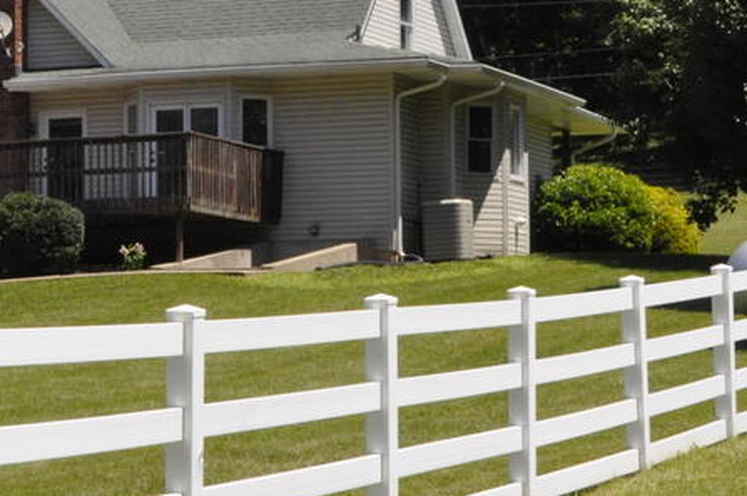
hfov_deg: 15.3
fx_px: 2674
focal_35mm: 129
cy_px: 231
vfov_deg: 10.6
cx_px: -152
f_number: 22
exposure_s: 1/500
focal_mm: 32
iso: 1600
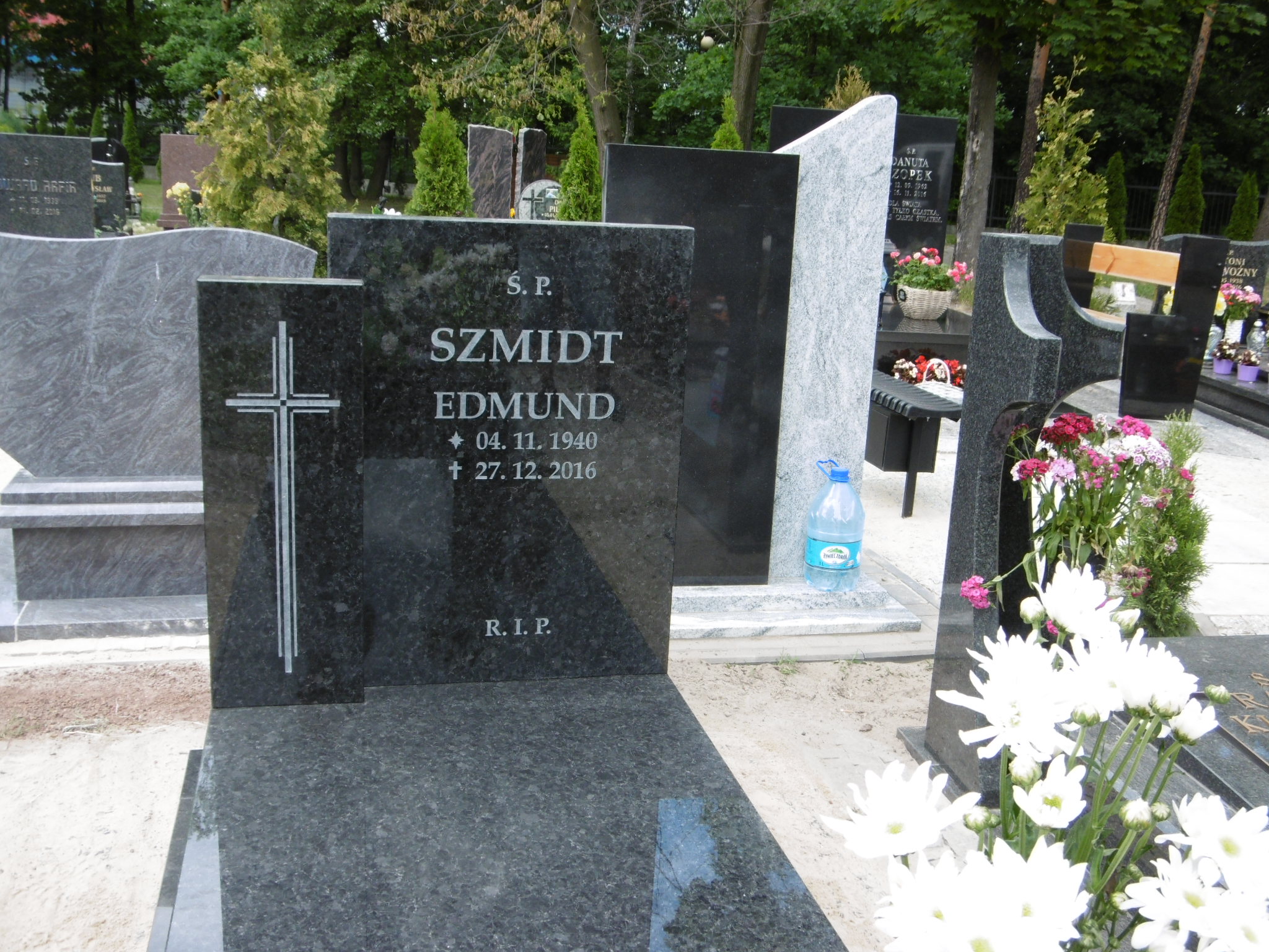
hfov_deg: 49.0
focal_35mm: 38
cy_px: 476
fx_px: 1393
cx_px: 634
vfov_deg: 37.7
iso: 100
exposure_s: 1/250
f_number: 3.7
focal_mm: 6.8
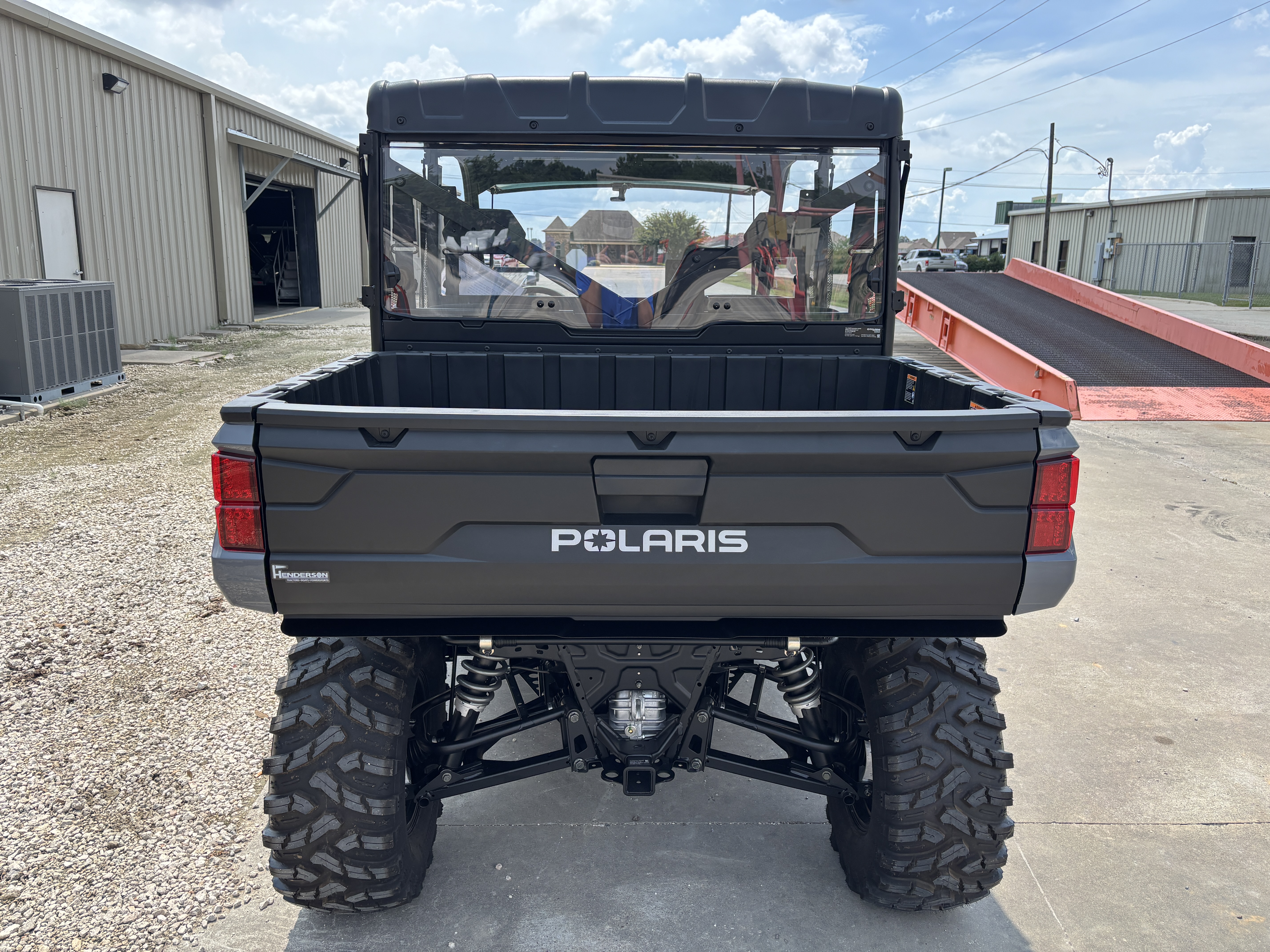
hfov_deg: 67.3
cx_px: 635
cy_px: 476
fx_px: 954
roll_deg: -0.6
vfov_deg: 53.1
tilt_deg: -12.8
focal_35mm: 26
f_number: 1.6
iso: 50
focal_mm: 5.96
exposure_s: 1/1695
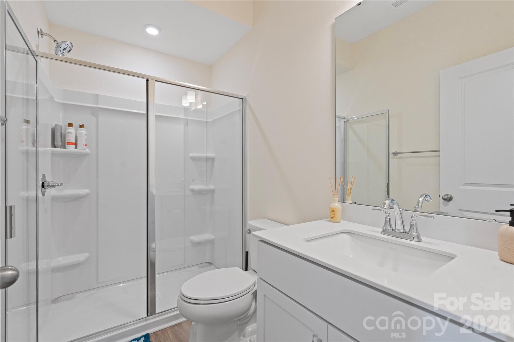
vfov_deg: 73.7
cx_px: 257
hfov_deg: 96.7
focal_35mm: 16
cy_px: 171
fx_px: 228
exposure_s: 1/30
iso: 2000
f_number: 7.1
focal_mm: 16
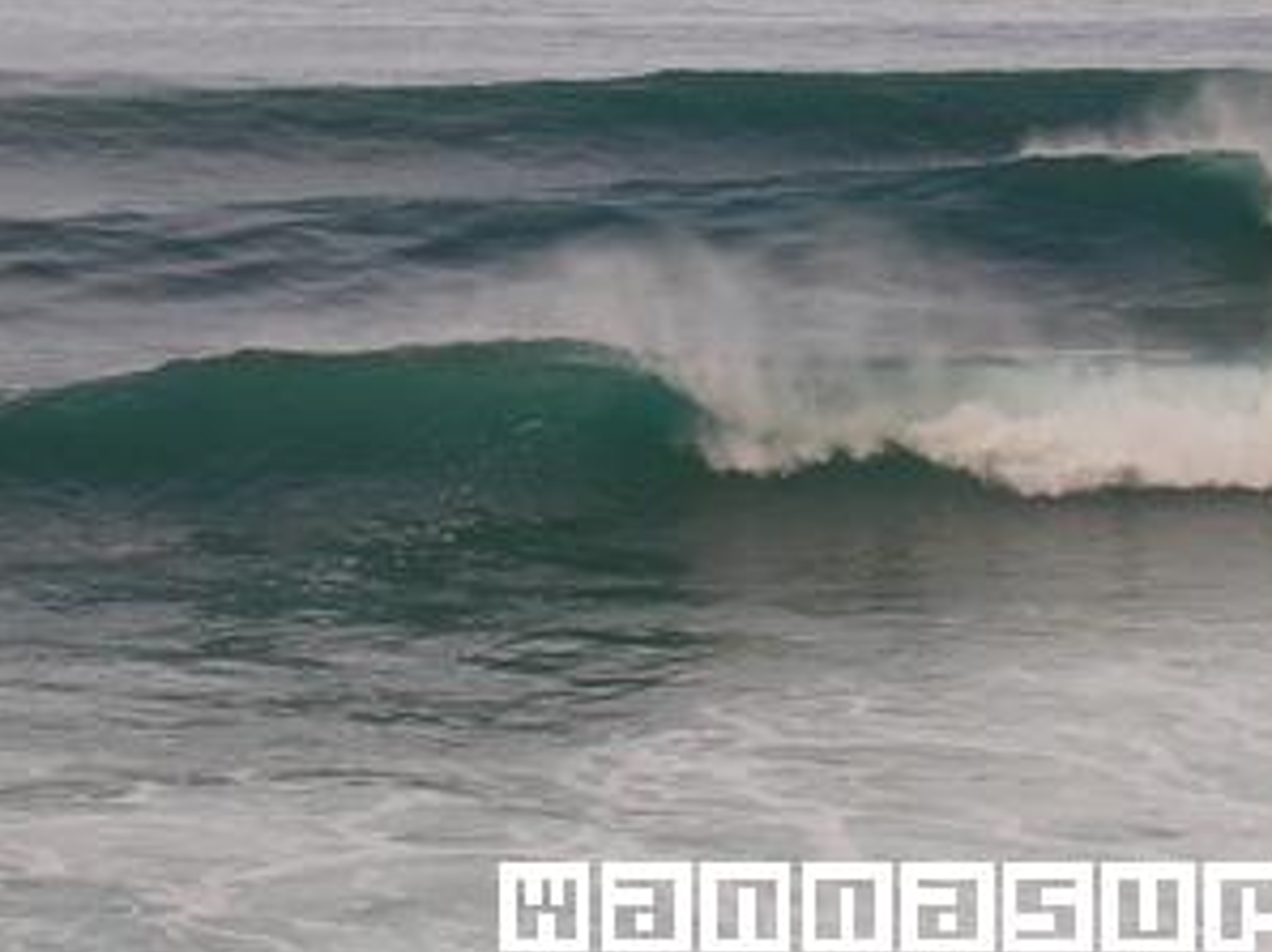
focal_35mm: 212
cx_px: 655
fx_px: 7784
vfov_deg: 7.0
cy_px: 128
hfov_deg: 9.3
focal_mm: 17.4
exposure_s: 1/366
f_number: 4.9
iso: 50
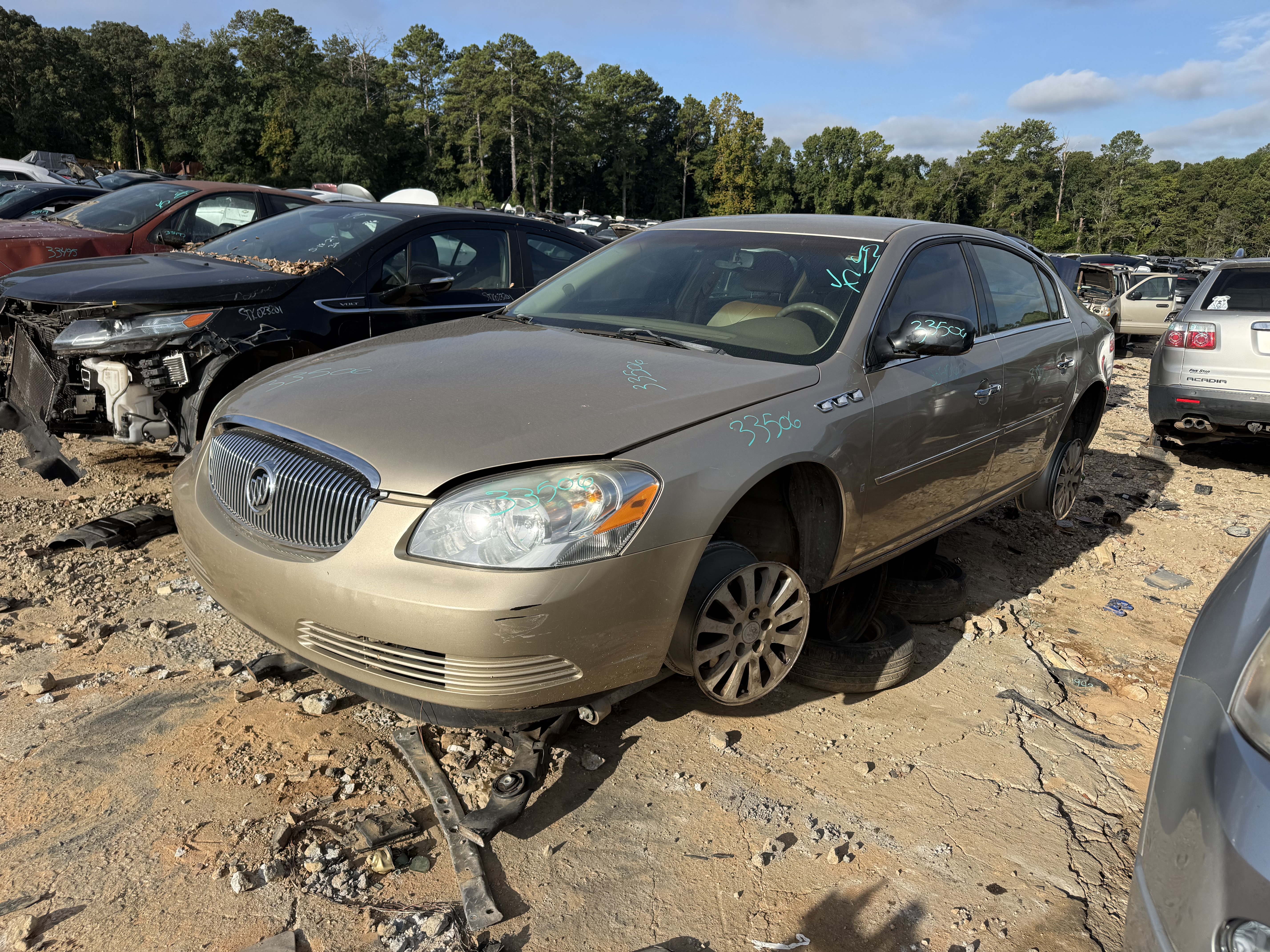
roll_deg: -0.7
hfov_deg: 71.6
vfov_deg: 56.8
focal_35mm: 24
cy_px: 476
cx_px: 635
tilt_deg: -12.4
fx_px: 881
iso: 80
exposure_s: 1/4167
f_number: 1.78
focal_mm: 6.76
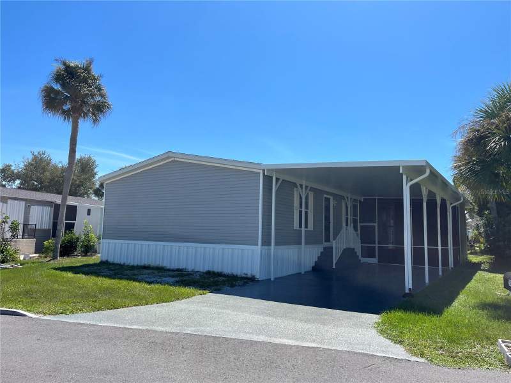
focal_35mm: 26
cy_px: 192
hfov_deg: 67.3
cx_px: 256
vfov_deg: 53.1
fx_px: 384
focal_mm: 5.1
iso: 50
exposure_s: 1/3876
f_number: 1.6
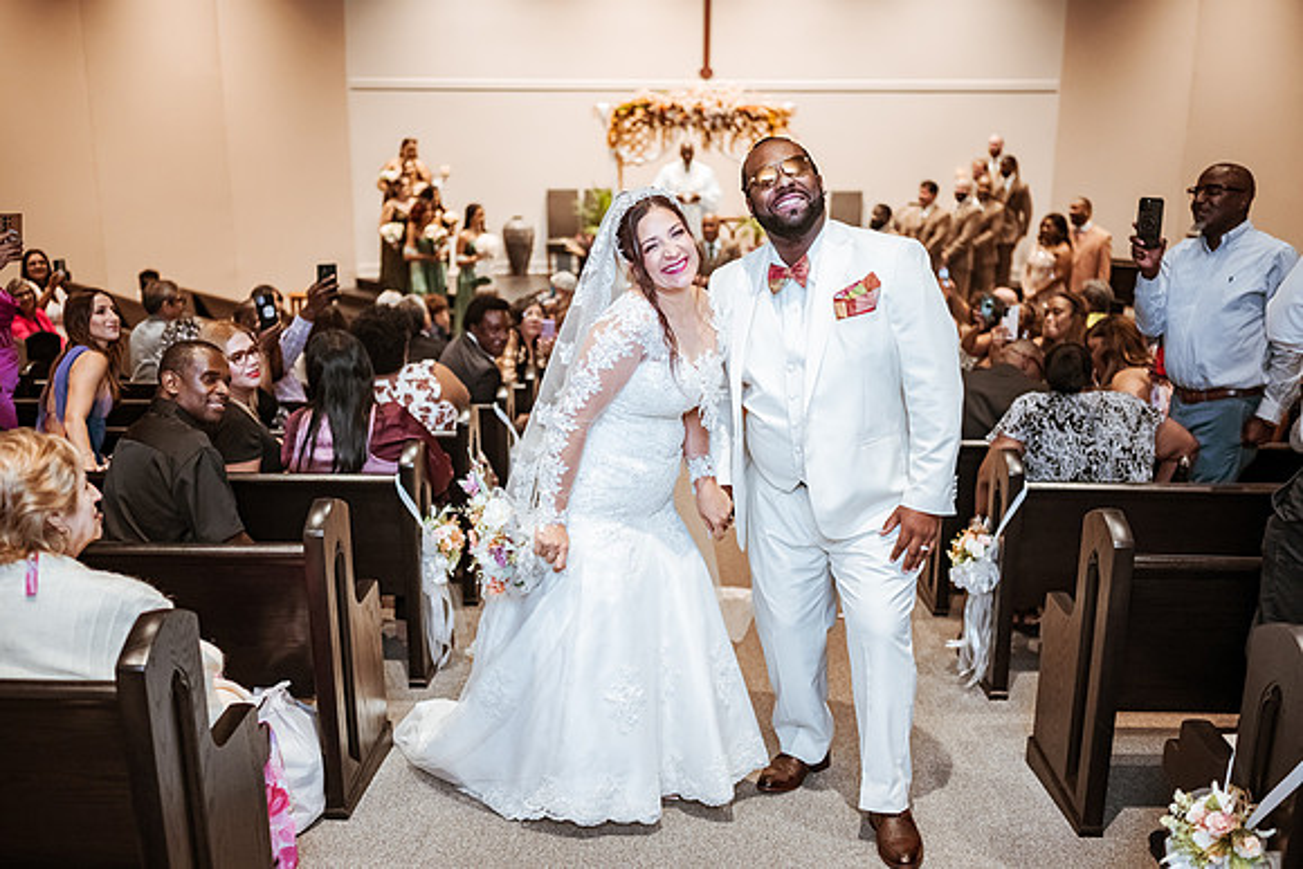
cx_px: 652
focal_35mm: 35
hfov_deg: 54.4
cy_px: 434
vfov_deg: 37.9
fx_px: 1267
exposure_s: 1/500
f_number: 1.8
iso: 1000
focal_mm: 35
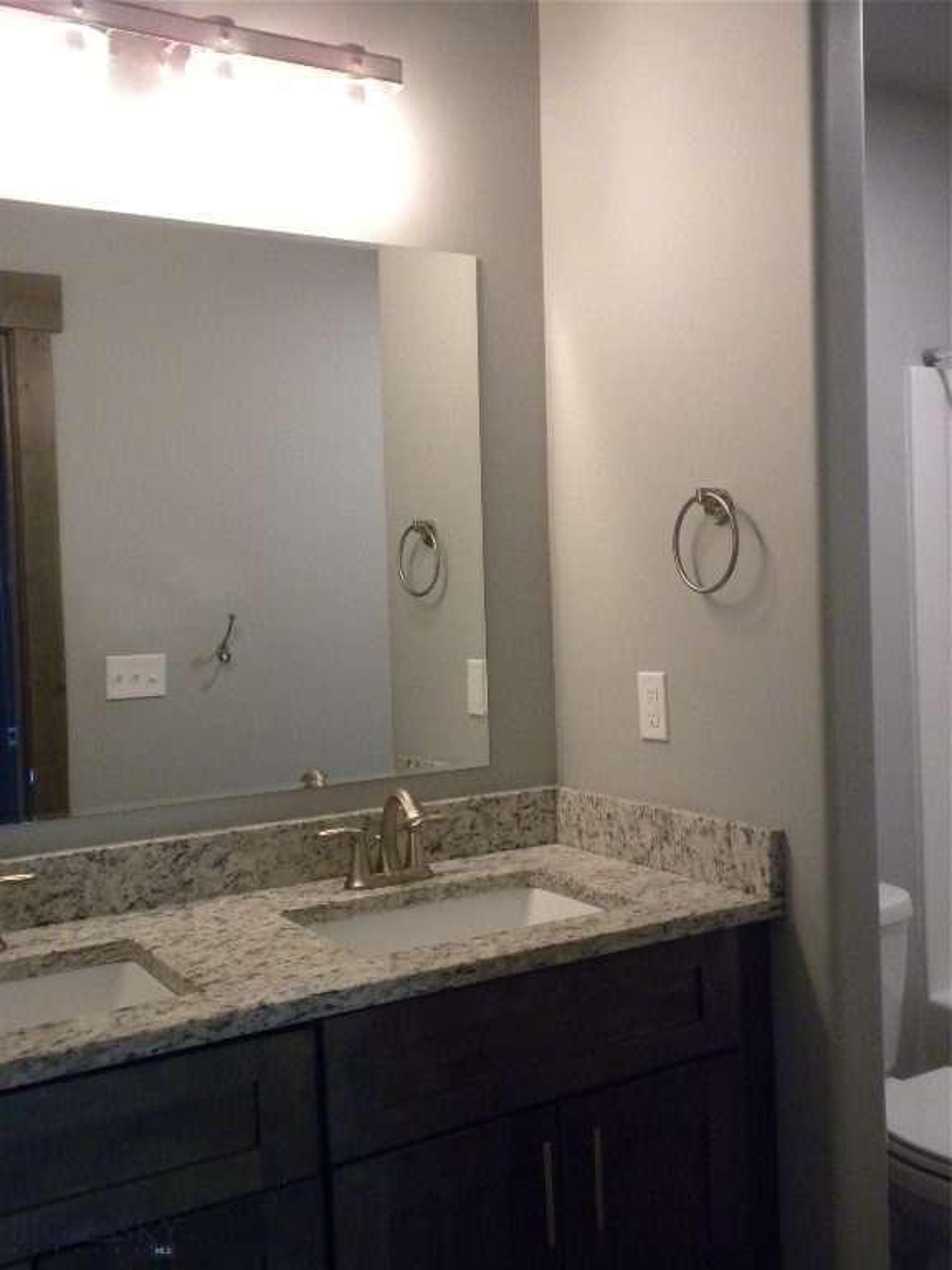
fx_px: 1357
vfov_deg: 50.1
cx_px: 476
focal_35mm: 37
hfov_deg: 38.7
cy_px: 635
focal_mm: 6.6
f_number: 3.5
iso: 400
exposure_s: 1/40.1
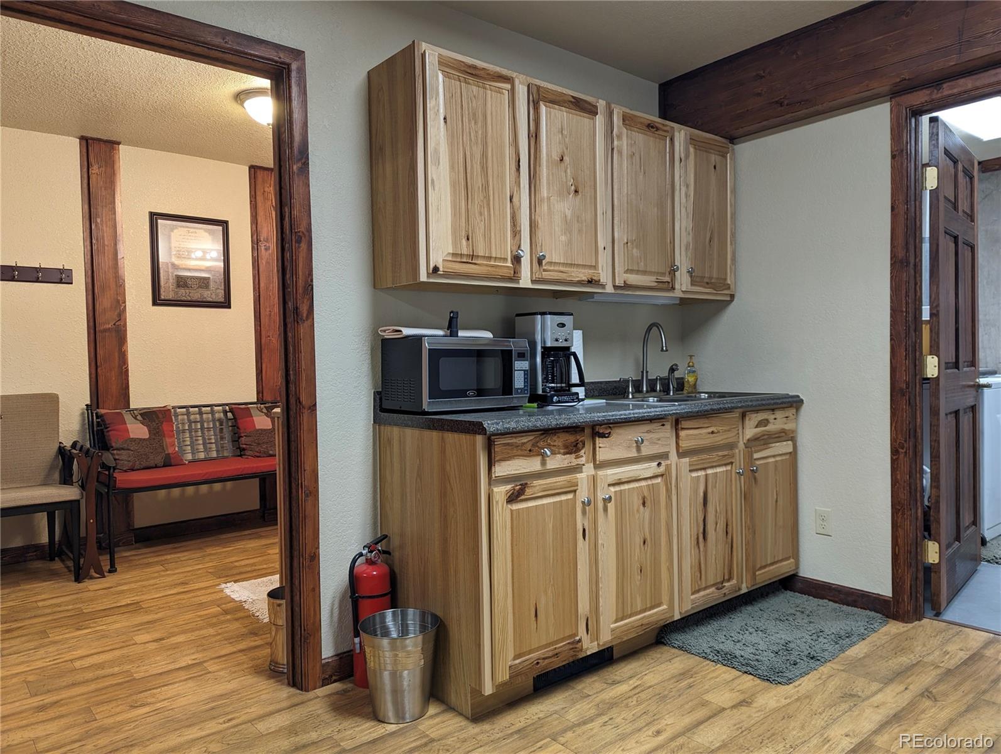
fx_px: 695
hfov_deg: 71.5
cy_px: 377
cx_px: 500
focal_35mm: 24
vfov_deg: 56.9
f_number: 1.85
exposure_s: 1/40
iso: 87
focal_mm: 6.81
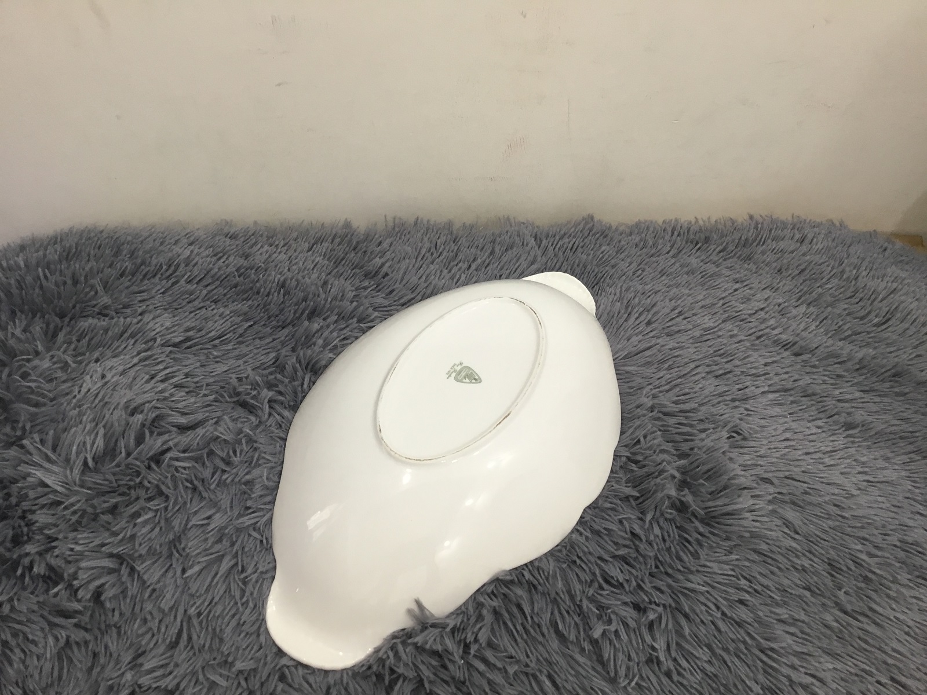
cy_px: 348
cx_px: 464
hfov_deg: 58.4
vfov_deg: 45.4
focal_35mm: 31
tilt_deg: -45.2
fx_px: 830
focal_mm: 3.3
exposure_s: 1/33
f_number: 2.4
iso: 64
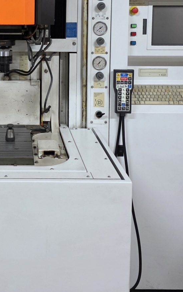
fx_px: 423
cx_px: 25
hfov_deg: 23.9
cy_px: 43
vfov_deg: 36.4
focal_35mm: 53
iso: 500
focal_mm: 6.3
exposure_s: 1/100
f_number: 1.7
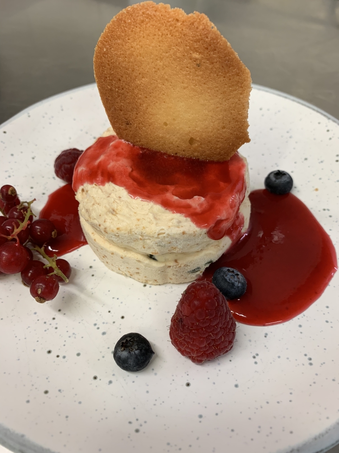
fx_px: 340
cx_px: 170
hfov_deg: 53.1
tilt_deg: -49.4
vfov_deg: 67.3
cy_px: 226
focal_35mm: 26
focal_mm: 4.25
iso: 80
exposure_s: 1/100
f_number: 1.8
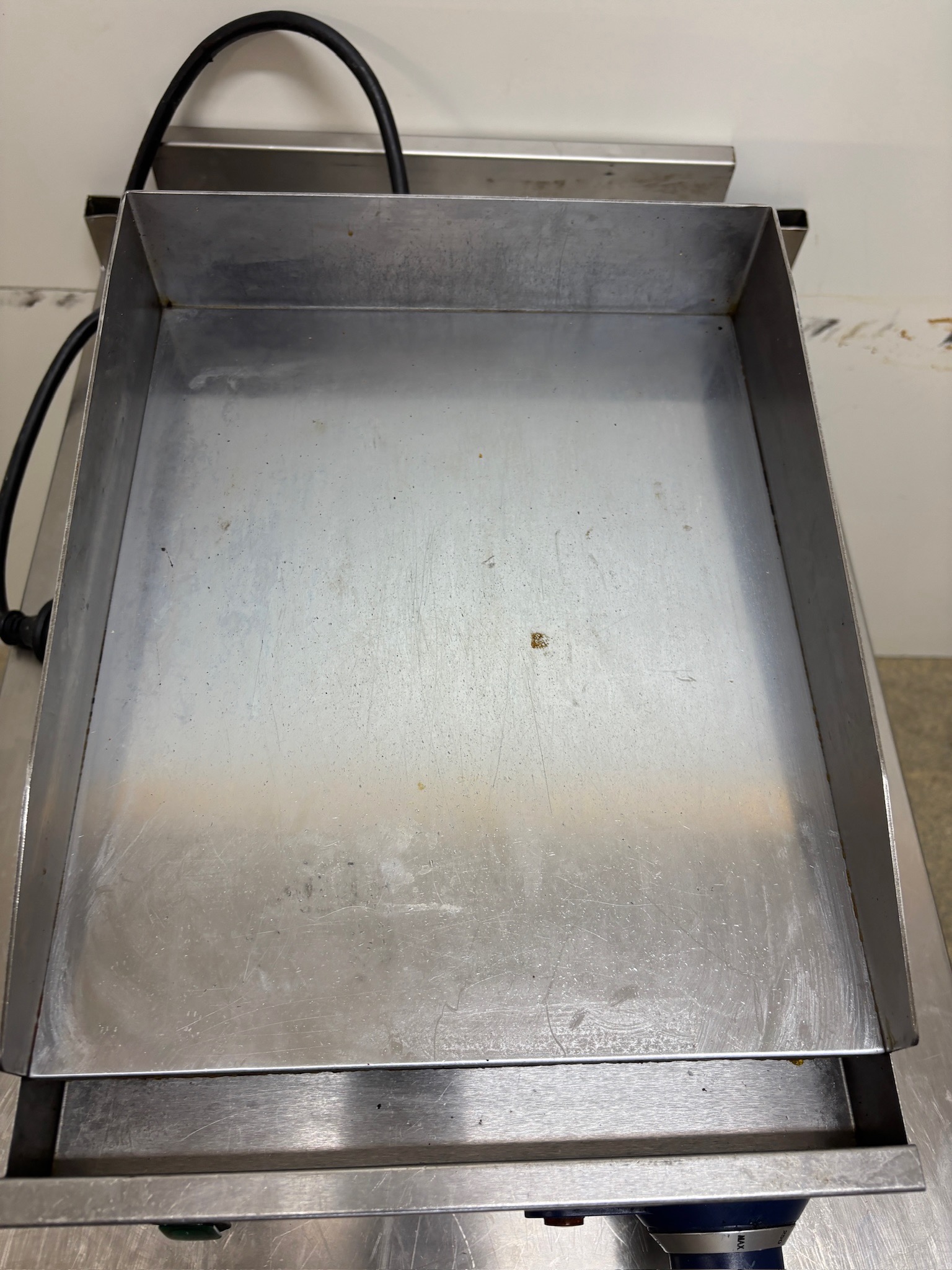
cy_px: 635
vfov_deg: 67.3
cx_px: 476
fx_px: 953
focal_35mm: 26
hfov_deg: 53.1
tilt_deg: -59.9
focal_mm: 5.96
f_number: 1.6
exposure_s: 1/50
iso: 80
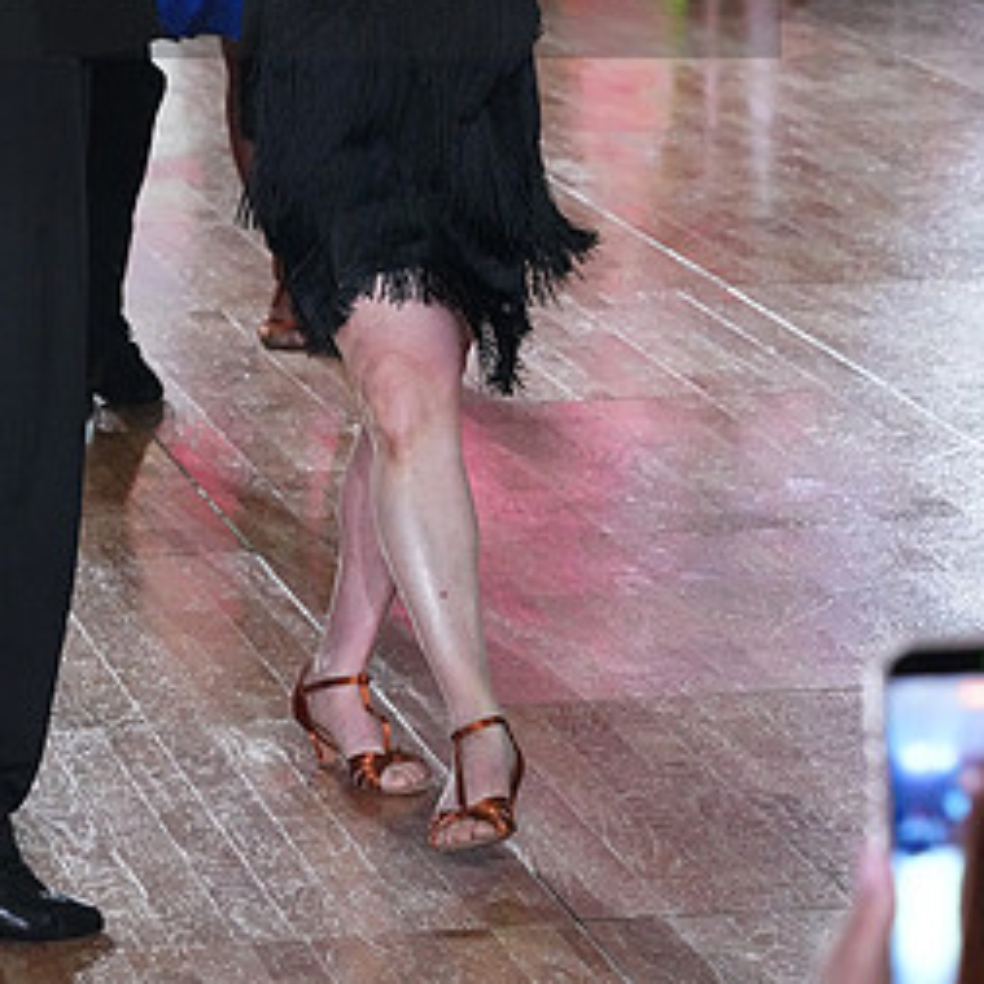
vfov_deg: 8.1
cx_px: 247
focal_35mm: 214
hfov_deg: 8.2
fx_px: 6882
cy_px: -70
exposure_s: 1/400
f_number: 8
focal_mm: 110
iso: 8000
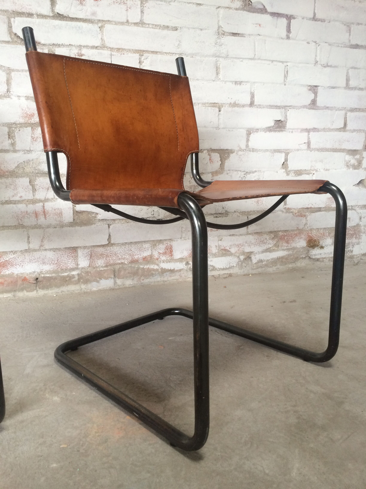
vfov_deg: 61.7
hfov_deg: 48.2
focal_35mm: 29
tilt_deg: -11.8
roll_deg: +0.9
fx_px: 409
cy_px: 244
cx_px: 183
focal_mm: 4.15
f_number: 2.2
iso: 50
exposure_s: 1/30
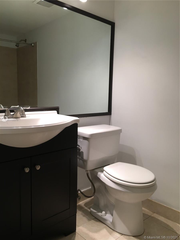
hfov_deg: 48.2
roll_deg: -1.3
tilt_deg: -7.3
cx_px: 90
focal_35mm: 29
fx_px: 201
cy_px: 120
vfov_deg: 61.7
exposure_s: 1/30
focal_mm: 4.15
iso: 50
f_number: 2.2
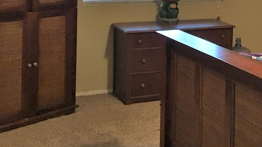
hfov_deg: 22.0
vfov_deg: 13.8
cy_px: -17
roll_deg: -1.8
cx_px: 348
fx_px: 597
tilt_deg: -2.1
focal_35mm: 86
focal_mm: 4.15
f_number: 2.2
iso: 80
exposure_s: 1/15
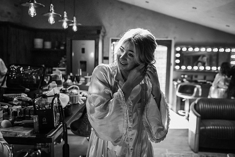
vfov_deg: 37.9
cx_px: 118
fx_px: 229
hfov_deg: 54.4
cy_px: 78
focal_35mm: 35
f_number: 2.8
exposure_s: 1/250
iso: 320
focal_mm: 35
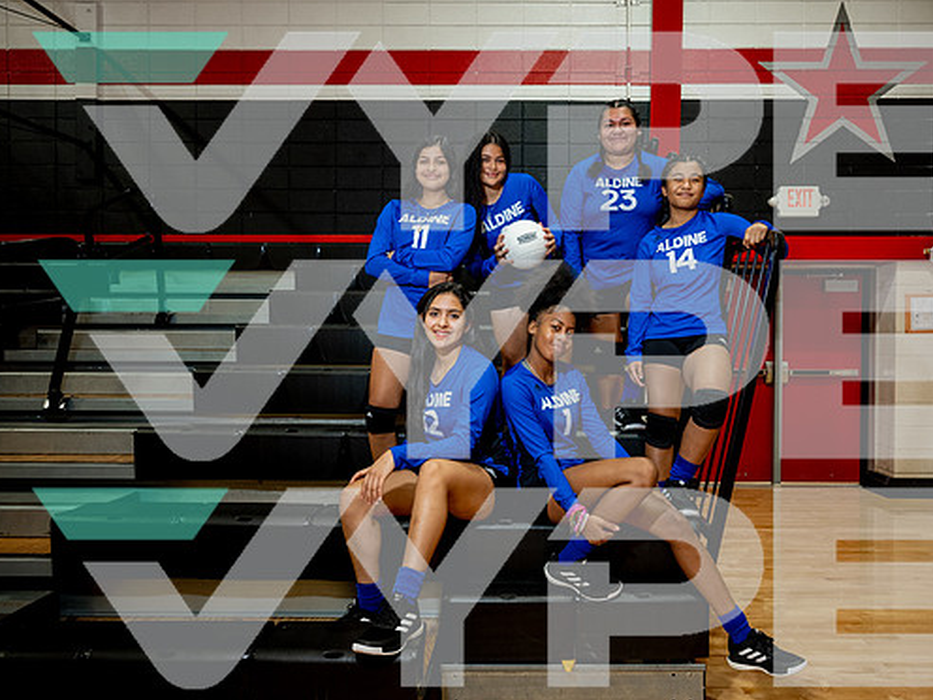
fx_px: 728
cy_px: 360
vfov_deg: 51.3
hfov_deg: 65.1
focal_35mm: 27
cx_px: 517
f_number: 5.6
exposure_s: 1/100
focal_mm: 24
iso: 1000
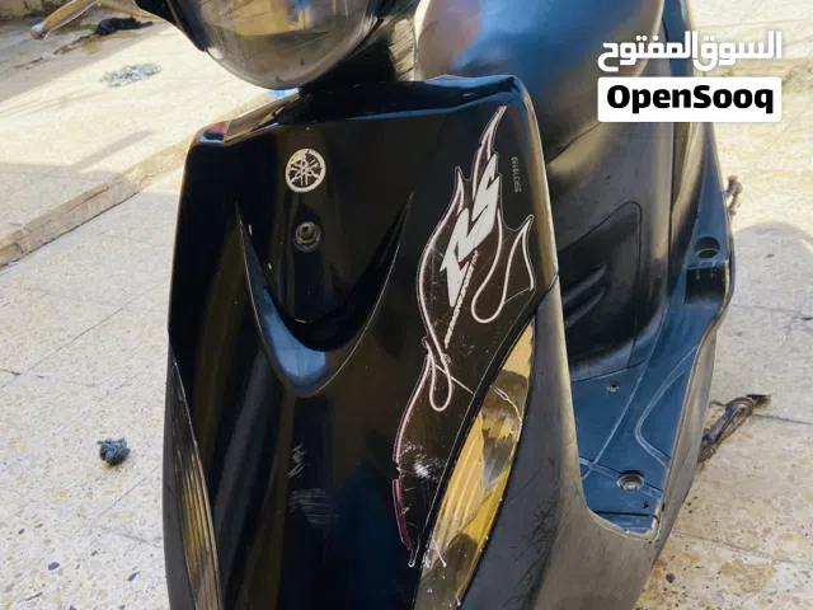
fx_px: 611
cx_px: 406
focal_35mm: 26
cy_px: 305
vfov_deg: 53.1
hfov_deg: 67.3
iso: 32
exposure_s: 1/799
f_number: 1.8
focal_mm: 4.25
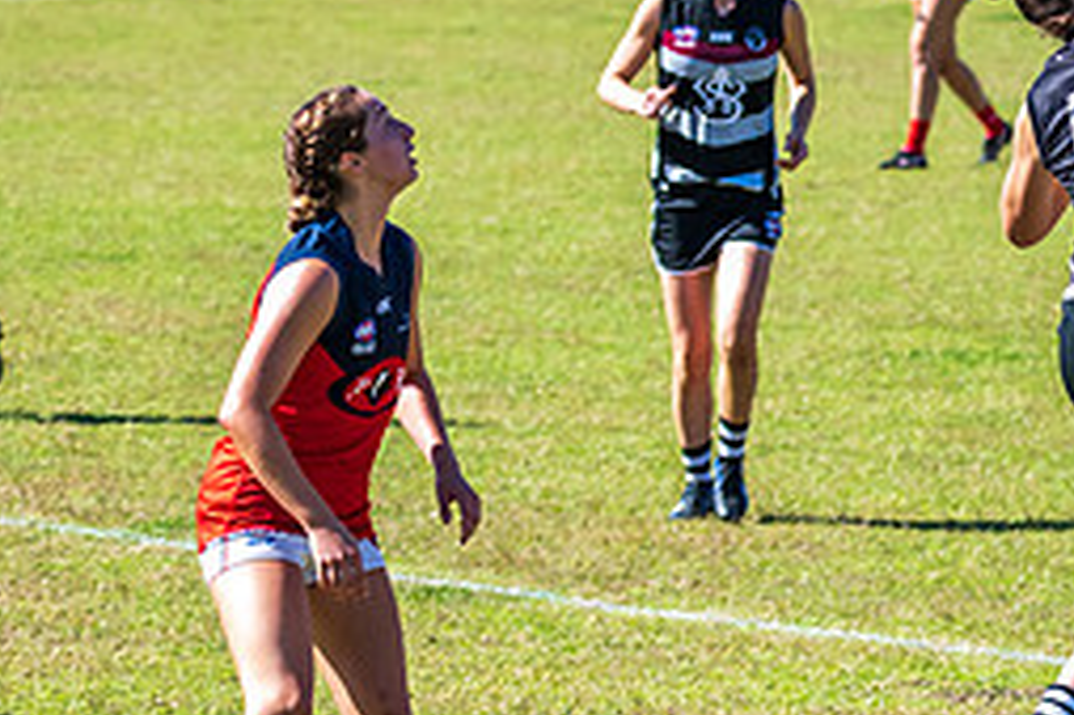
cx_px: 1163
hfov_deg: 5.1
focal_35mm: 400
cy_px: 332
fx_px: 11925
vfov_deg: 3.4
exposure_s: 1/2000
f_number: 7.1
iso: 800
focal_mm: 150
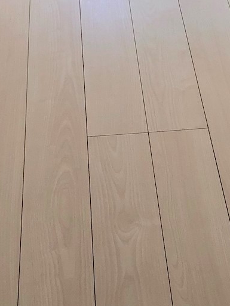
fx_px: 974
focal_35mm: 110
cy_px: 171
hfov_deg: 13.4
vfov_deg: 17.9
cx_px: 199
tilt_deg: -35.5
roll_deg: +2.0
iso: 20
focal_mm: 4
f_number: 1.8
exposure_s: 1/307
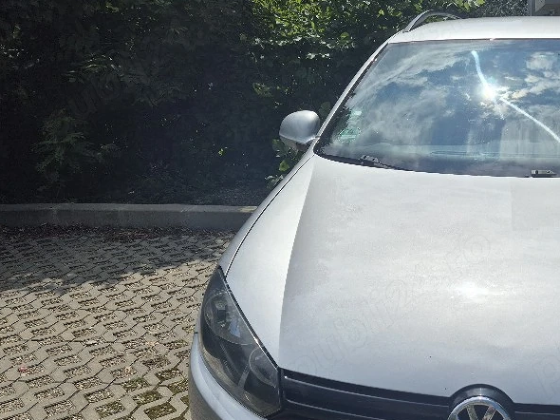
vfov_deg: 35.9
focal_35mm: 39
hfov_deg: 45.4
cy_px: 317
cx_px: 451
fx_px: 631
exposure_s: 1/10000
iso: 25
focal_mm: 5.4
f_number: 1.8
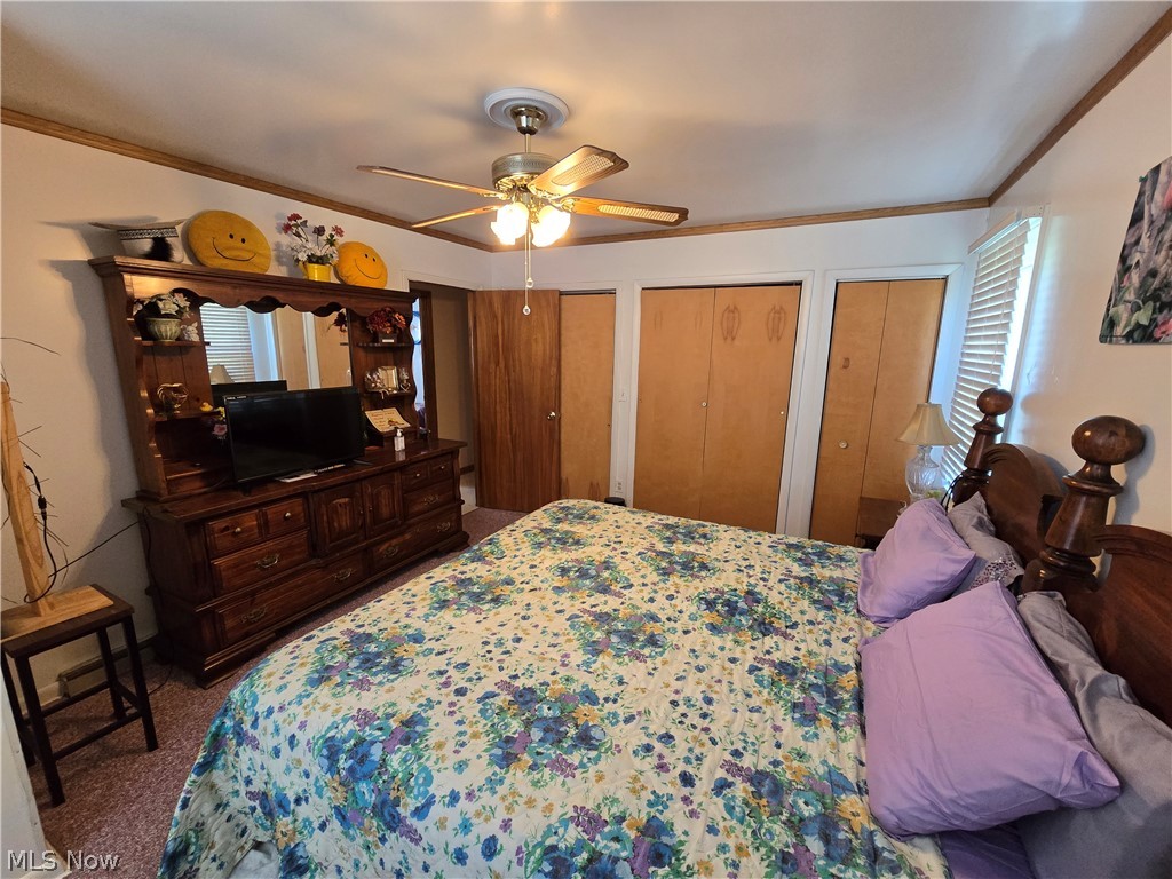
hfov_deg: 106.2
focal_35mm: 13
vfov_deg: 89.9
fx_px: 440
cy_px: 440
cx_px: 586
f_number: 2.2
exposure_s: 1/60
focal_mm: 2.2
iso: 400
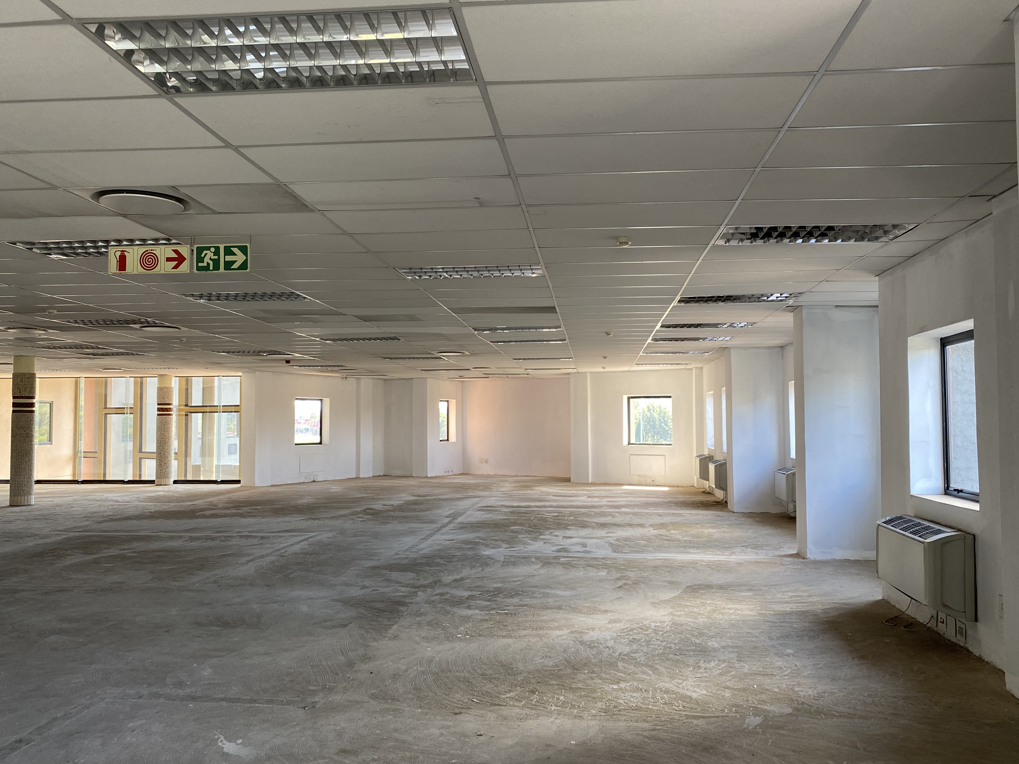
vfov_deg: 48.2
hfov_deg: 61.7
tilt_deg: +3.0
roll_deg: +0.4
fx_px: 854
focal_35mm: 29
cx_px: 510
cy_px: 394
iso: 100
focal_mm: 4.25
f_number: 1.8
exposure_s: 1/121
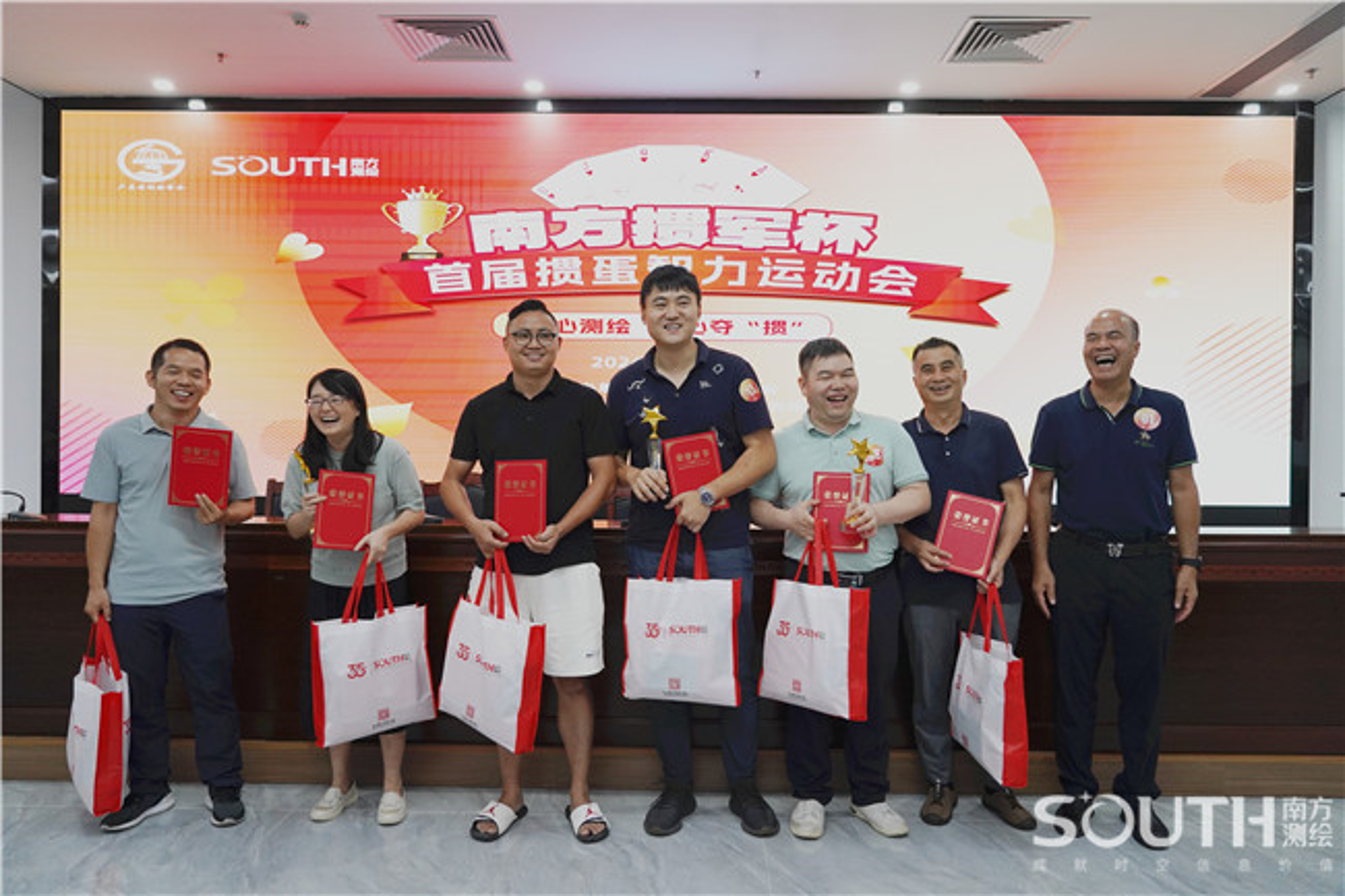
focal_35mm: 25
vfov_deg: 51.3
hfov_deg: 71.5
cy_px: 448
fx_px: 934
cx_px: 672
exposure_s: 1/250
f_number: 4
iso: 2000
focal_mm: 25
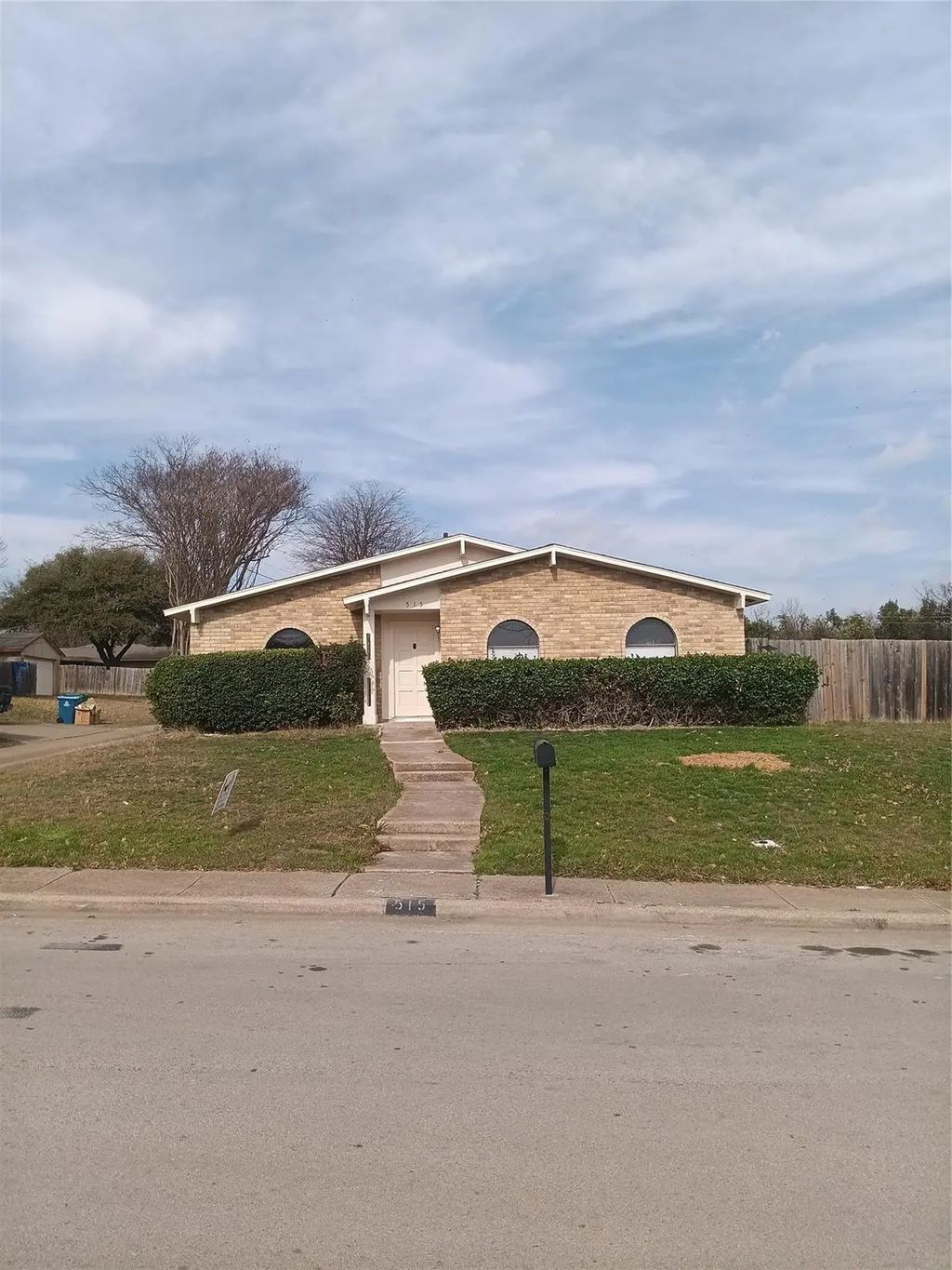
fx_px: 953
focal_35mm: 26
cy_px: 635
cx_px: 476
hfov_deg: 53.1
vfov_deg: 67.3
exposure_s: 1/1000
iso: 25
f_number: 1.8
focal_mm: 3.98
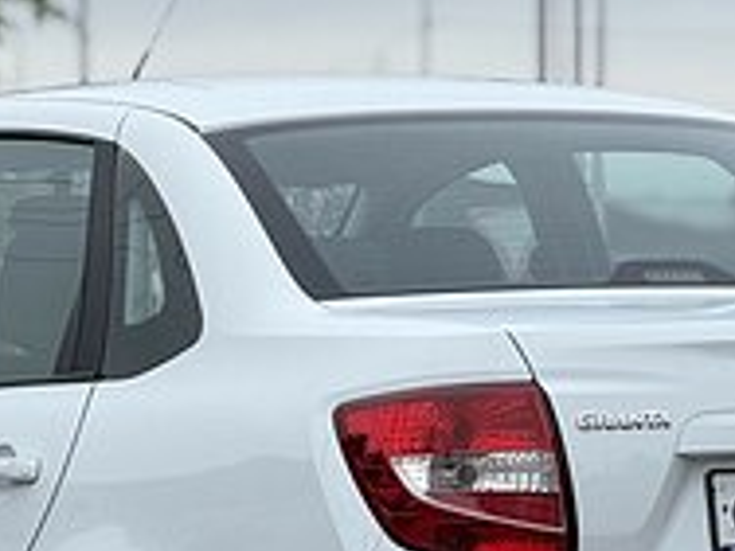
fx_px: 7410
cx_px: 336
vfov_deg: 4.3
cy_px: 610
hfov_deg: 5.7
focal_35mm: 349
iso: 50
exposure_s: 1/371
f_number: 2.8
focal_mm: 15.66
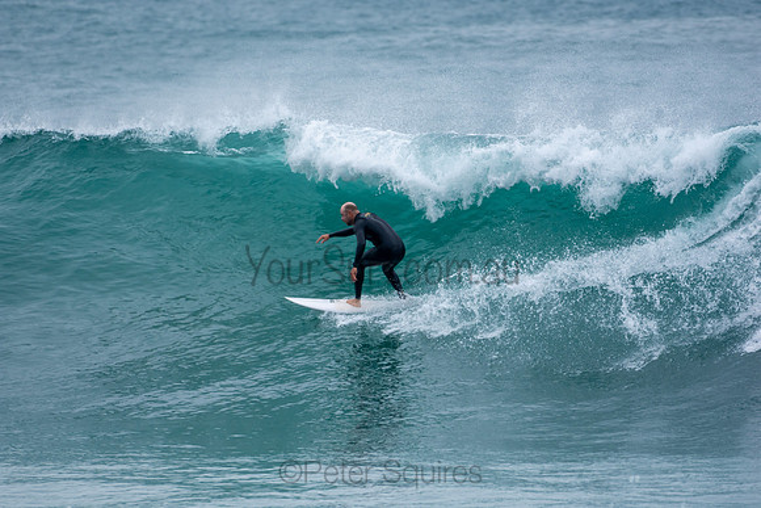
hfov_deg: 2.7
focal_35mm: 750
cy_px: 254
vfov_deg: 1.8
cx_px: 380
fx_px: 15857
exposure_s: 1/1000
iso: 280
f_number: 5.6
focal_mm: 500
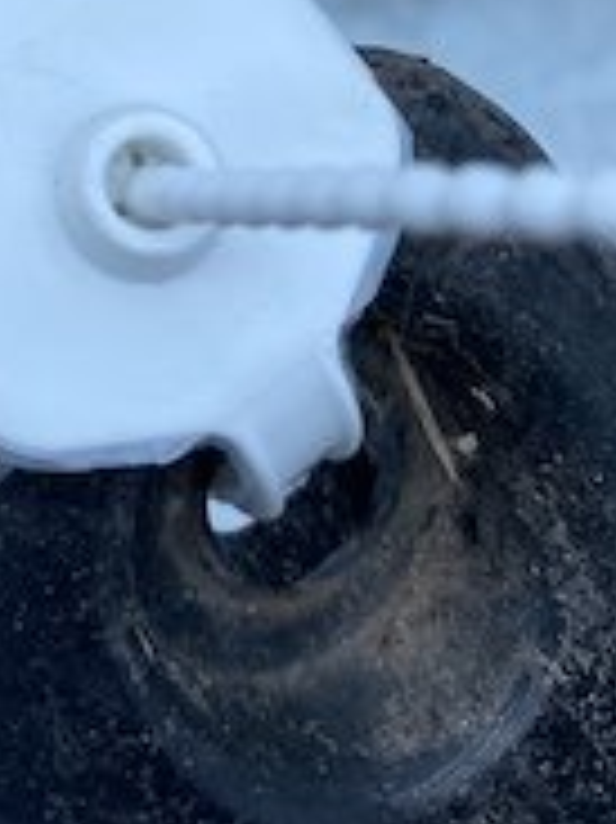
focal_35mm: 91
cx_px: -90
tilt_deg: -57.7
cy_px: -360
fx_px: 2162
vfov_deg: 19.2
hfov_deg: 15.7
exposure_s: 1/965
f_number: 1.8
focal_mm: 4.25
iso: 32
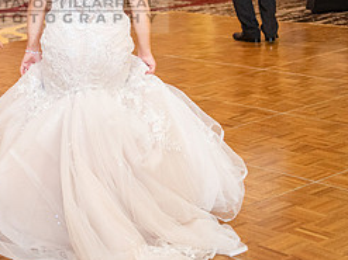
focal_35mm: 95
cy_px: -1
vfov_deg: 15.3
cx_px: 49
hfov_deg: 20.3
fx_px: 955
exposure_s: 1/250
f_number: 2.8
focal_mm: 42
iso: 1600
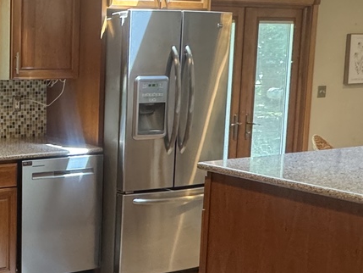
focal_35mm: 47
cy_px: 131
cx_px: -83
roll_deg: +0.4
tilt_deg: -7.4
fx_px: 493
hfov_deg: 32.6
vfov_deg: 30.9
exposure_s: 1/60
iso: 320
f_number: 2.2
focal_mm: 2.22
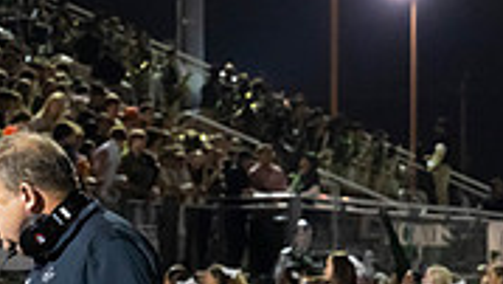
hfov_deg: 9.0
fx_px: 3177
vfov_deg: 5.1
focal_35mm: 238
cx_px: -28
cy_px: 448
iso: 10000
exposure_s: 1/500
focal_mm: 70
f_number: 5.6
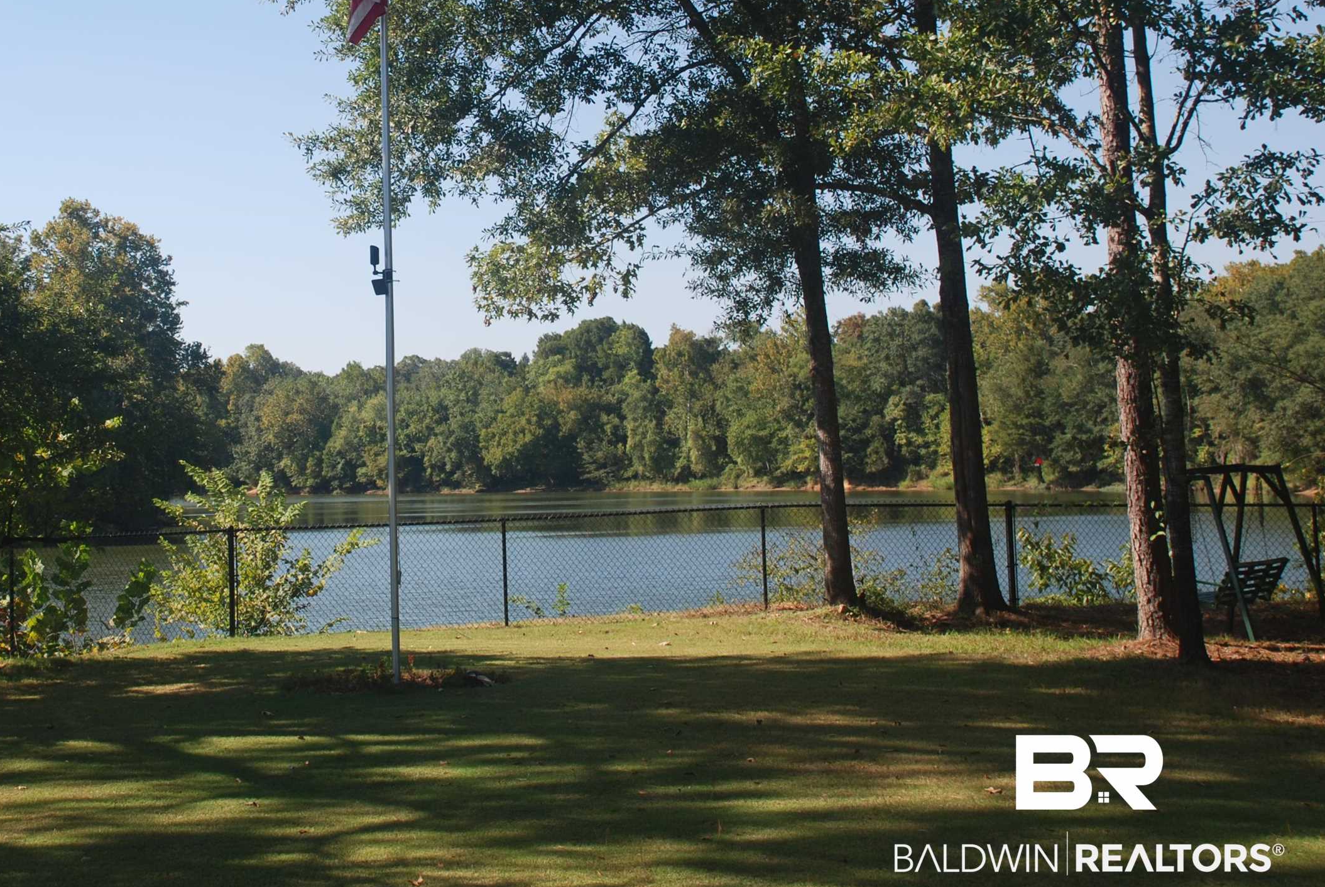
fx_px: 2496
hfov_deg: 29.4
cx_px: 365
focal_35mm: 68
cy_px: 299
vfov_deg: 20.1
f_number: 7.1
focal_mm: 31
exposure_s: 1/200
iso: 100
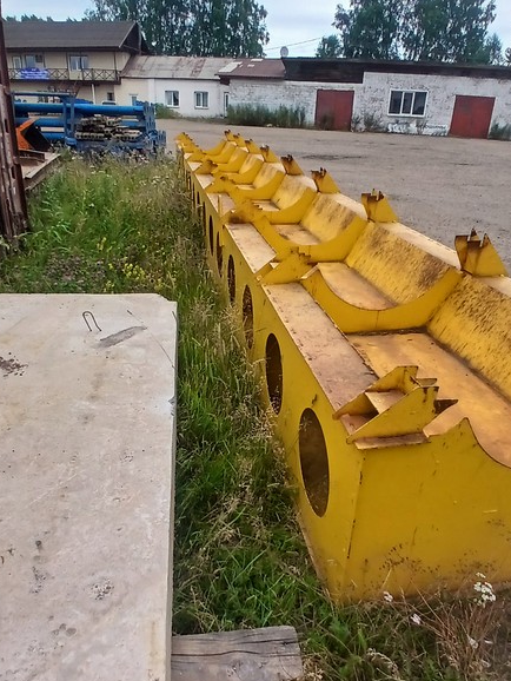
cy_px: 359
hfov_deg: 54.9
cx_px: 264
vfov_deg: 69.3
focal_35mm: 25
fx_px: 492
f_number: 2.2
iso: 50
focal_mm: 1.4
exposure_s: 1/714
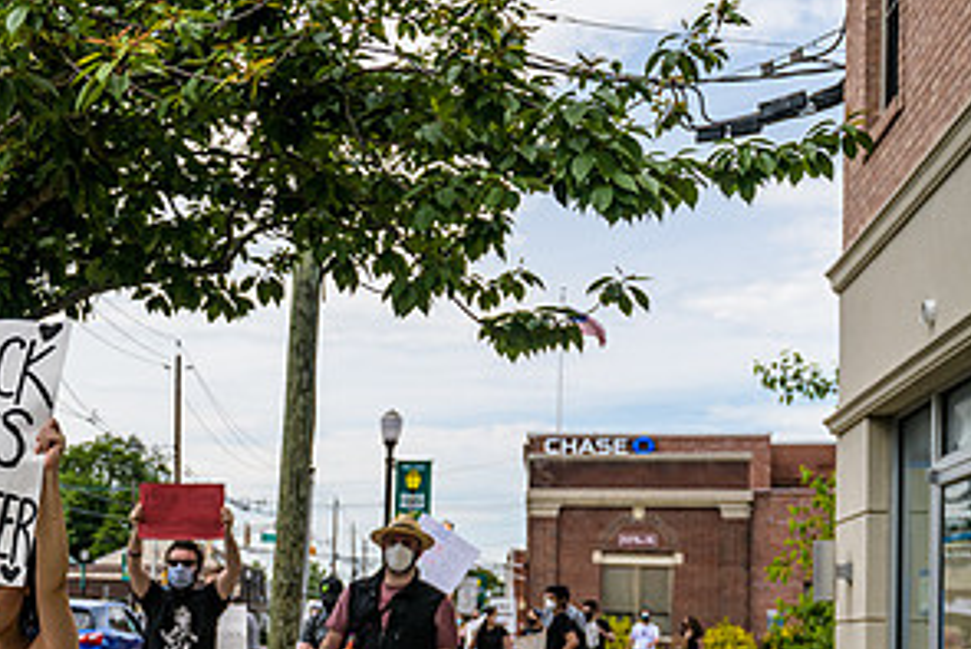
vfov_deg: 22.6
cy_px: 542
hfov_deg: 31.7
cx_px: 36
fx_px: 1592
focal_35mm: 59
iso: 200
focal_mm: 30
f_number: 4
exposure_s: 1/2500
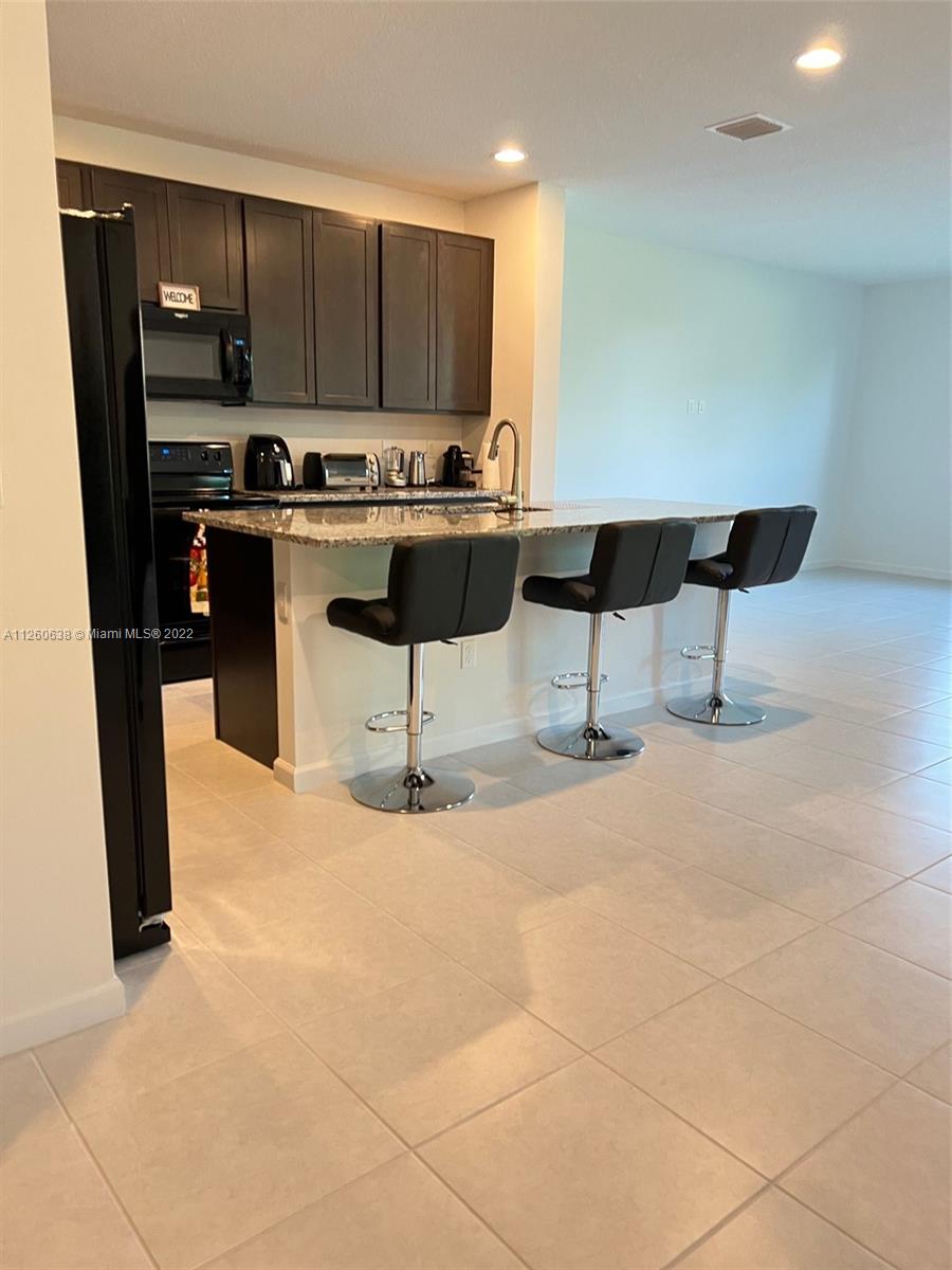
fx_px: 953
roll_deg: -1.2
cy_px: 635
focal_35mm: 26
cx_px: 476
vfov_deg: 67.3
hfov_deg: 53.1
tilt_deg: -12.5
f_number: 1.5
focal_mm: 5.7
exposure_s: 1/60
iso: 200
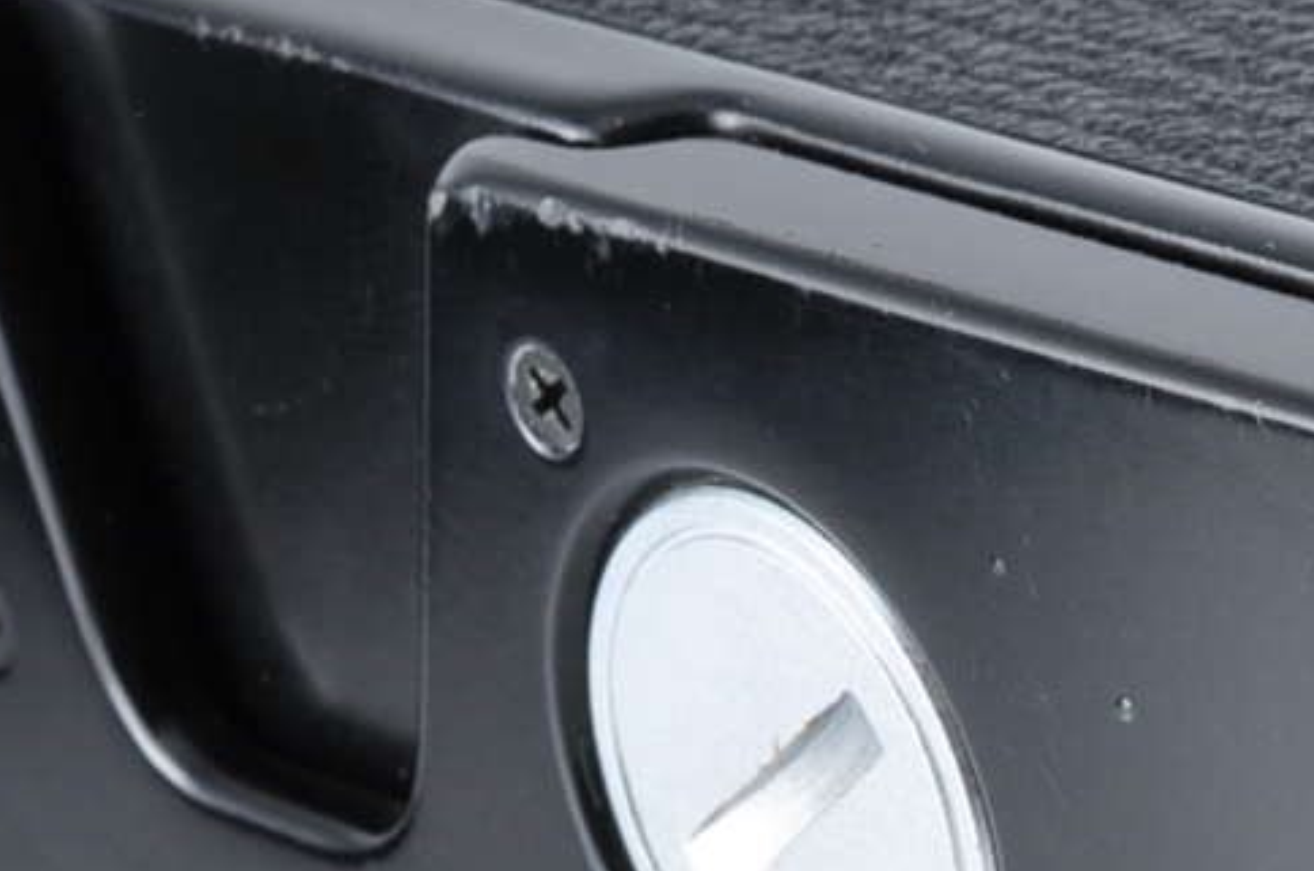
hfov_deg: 7.5
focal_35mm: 266
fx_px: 9693
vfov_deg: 5.1
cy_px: 942
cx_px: 2365
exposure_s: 1/200
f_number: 16
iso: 200
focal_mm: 40
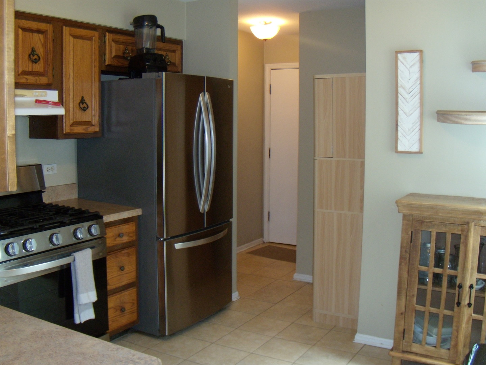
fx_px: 505
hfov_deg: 51.4
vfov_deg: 39.7
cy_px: 182
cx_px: 243
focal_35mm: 36
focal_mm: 6.4
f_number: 3.6
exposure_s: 1/30
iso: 200
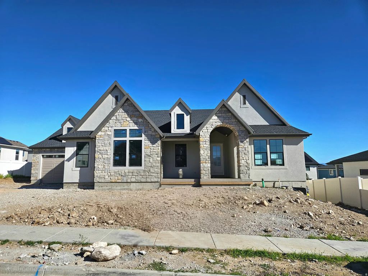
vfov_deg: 58.9
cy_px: 138
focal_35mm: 23
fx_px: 245
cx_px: 184
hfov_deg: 73.9
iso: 25
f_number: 1.8
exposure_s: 1/5000
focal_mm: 5.4
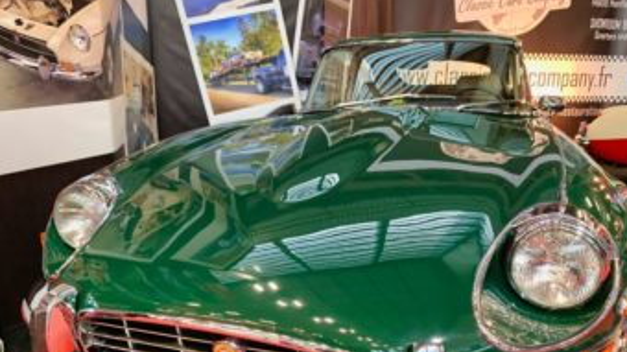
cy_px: 216
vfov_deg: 38.7
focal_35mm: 30
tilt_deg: -14.6
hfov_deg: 64.3
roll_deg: -1.1
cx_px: 317
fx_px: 499
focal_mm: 4.25
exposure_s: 1/50
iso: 250
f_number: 1.8
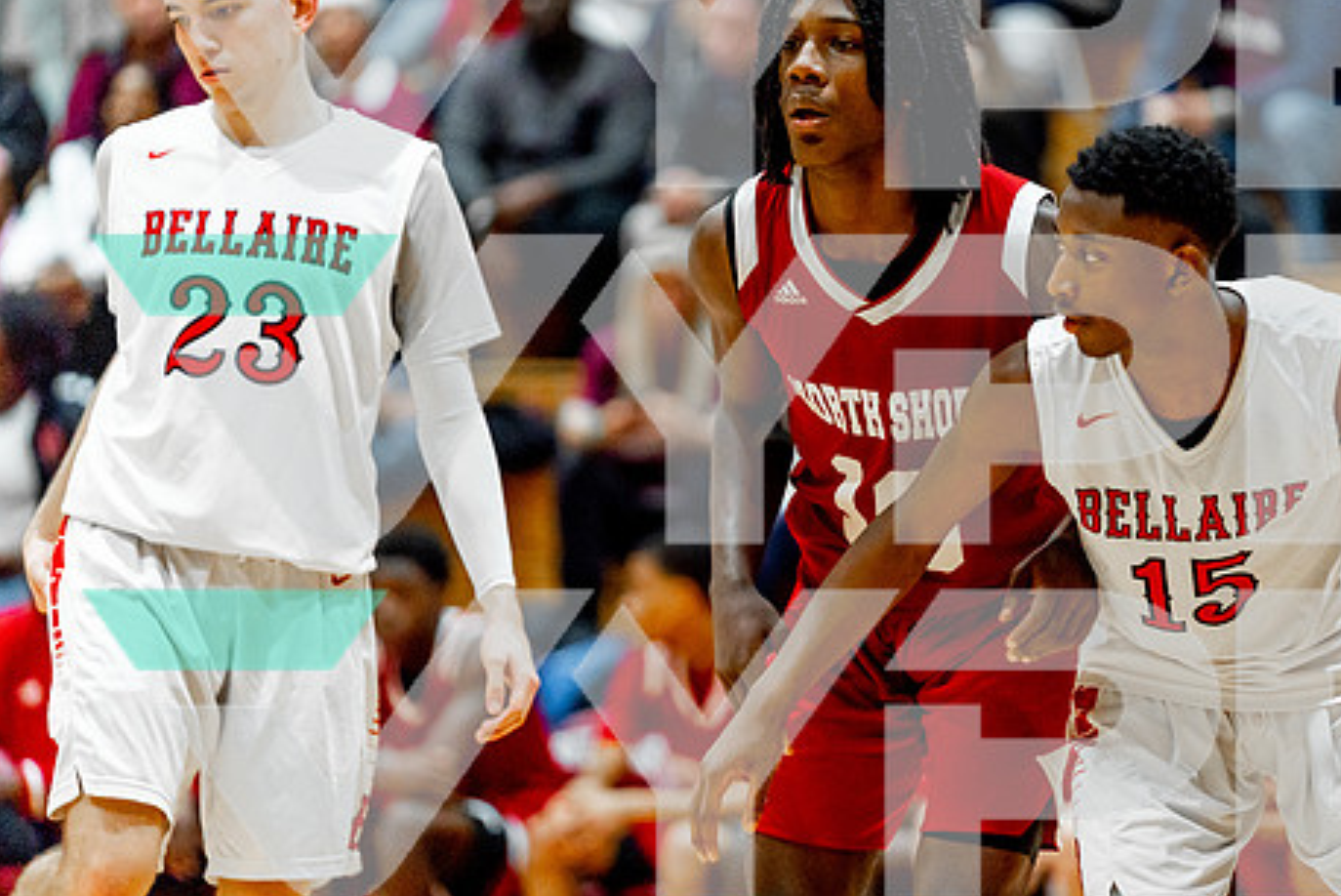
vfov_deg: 5.4
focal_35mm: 253
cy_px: 391
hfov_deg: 8.1
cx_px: 837
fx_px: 9430
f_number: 2.8
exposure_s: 1/1250
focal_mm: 200
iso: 2000
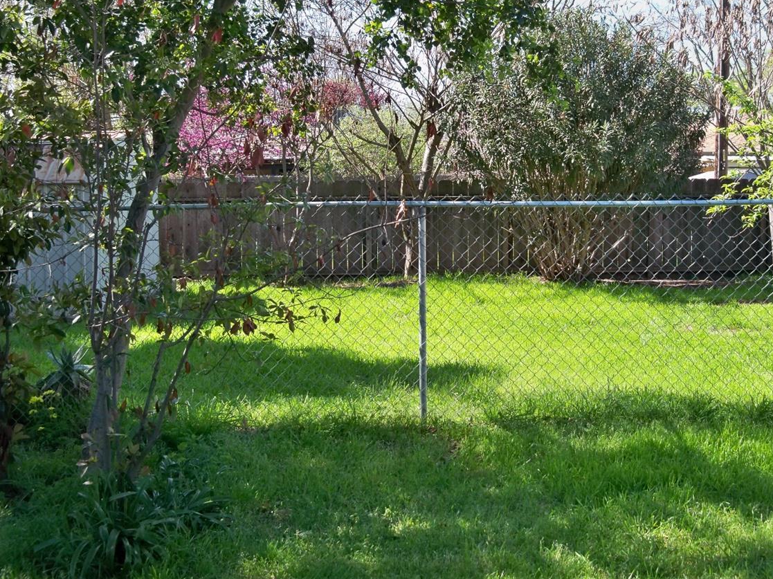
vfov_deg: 30.8
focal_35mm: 47
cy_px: 231
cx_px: 419
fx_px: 1049
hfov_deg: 40.4
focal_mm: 6.2
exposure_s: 1/160
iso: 64
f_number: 3.5
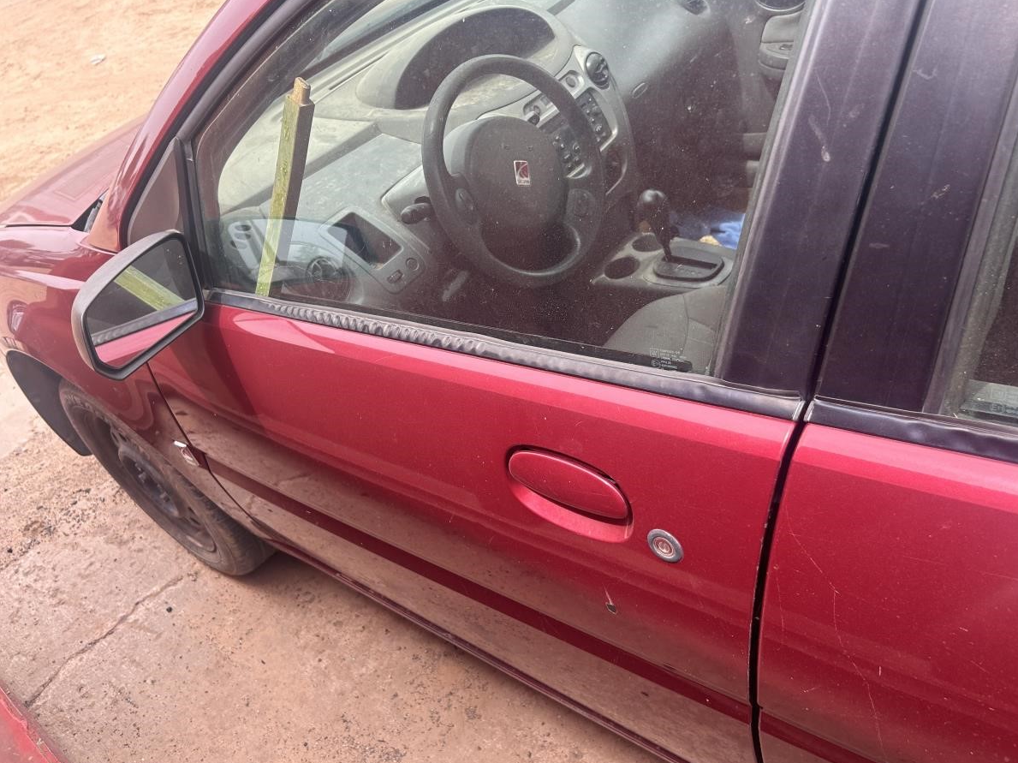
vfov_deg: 49.7
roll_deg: +17.8
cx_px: 547
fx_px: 823
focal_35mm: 28
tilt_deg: -36.6
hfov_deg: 63.4
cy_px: 365
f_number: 1.5
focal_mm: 5.7
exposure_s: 1/521
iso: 50
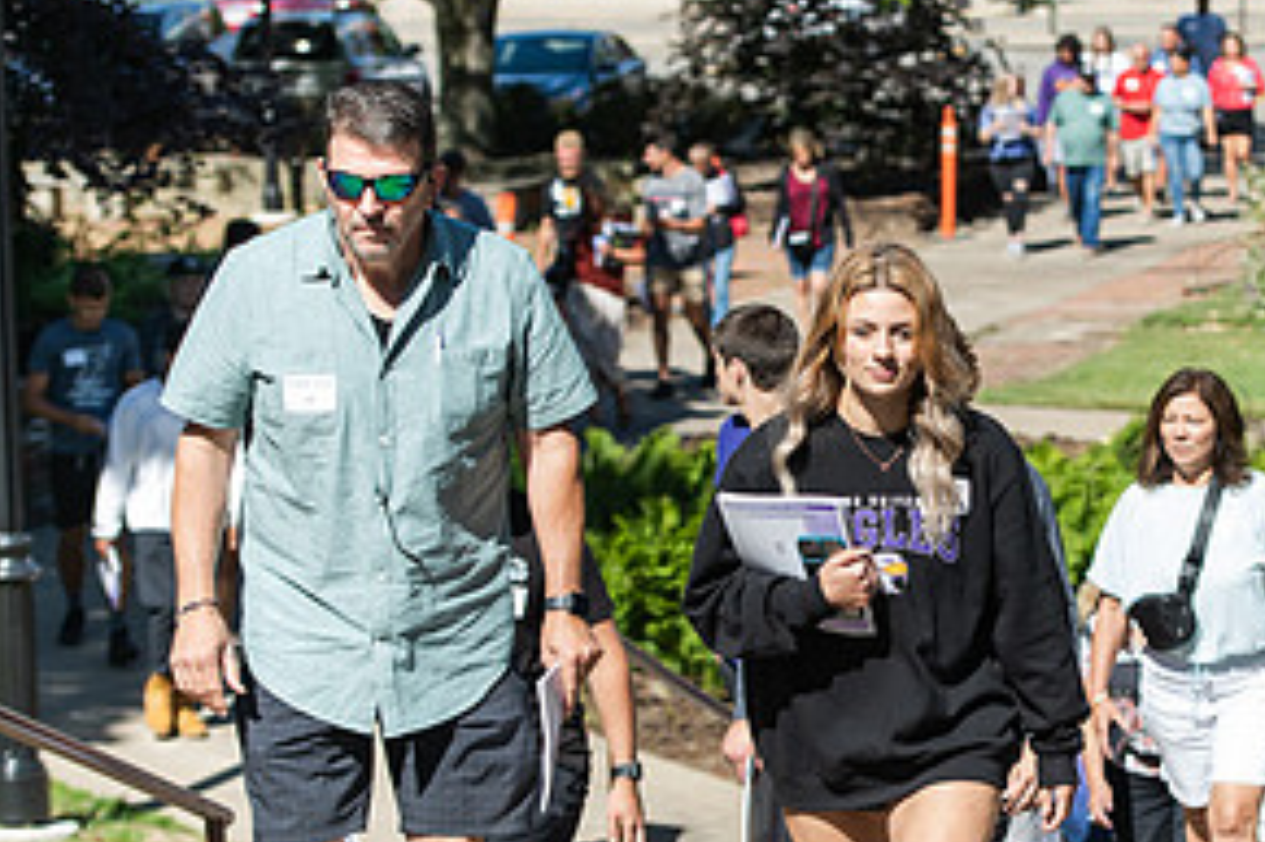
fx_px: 5478
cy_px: 465
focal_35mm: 156
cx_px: 1016
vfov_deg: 8.8
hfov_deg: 13.1
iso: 100
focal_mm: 78
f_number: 4
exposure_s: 1/640
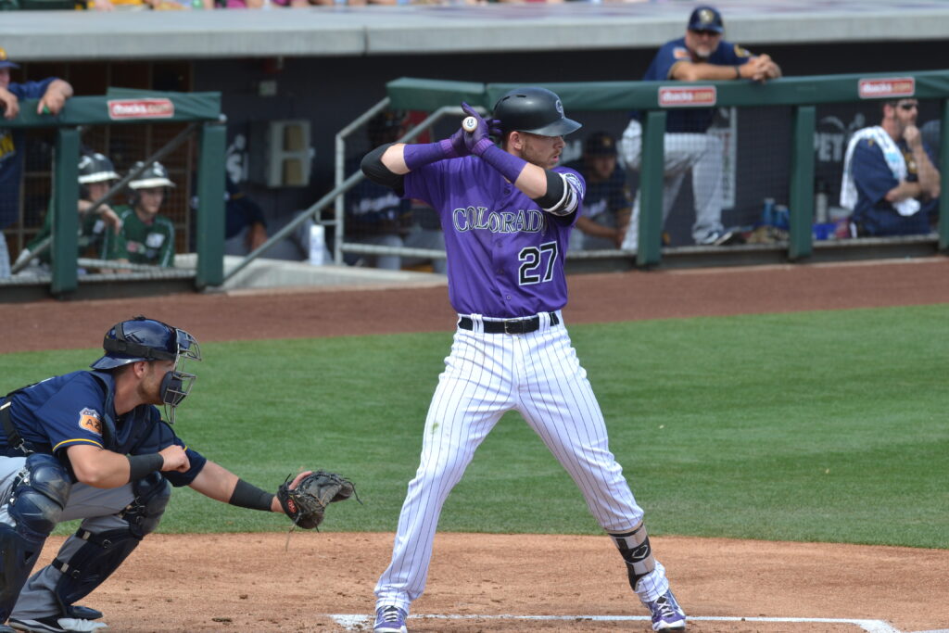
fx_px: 10282
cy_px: 316
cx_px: 474
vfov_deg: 3.5
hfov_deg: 5.3
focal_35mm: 390
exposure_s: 1/800
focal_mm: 260
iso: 400
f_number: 5.6
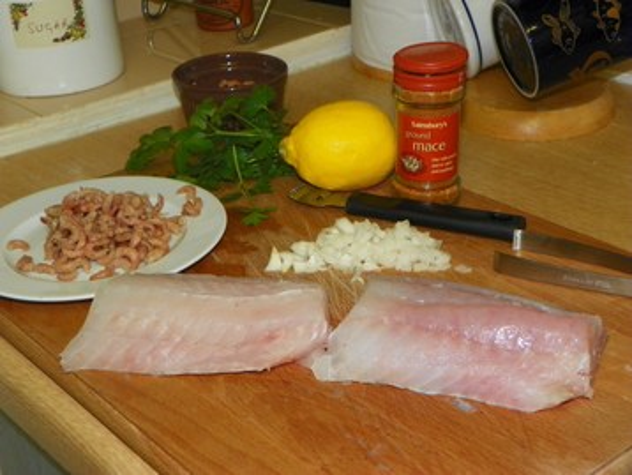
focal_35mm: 60
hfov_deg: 32.2
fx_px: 1096
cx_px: 316
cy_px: 238
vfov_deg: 24.4
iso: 200
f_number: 3.5
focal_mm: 10.7
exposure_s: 1/40
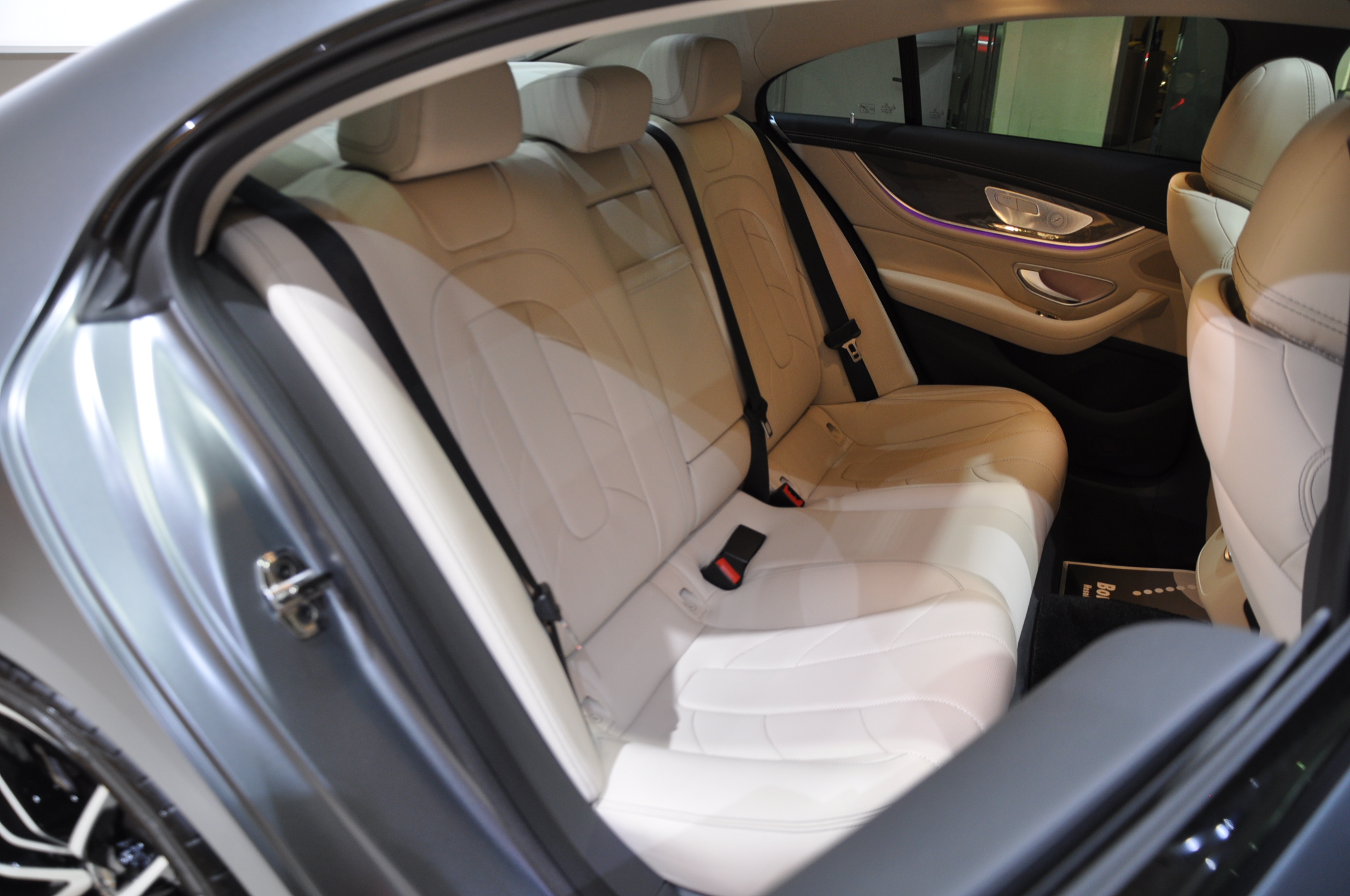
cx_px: 675
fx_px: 1011
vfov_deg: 47.8
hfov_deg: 67.4
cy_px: 448
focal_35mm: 27
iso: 400
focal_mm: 18
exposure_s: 1/20
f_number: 4.5
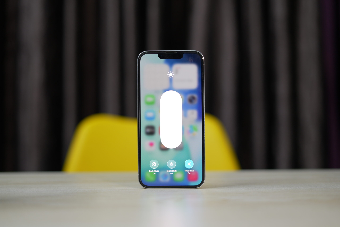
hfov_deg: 39.6
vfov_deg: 27.0
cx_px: 170
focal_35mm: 50
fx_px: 472
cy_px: 114
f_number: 2.2
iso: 320
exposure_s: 1/100
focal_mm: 50
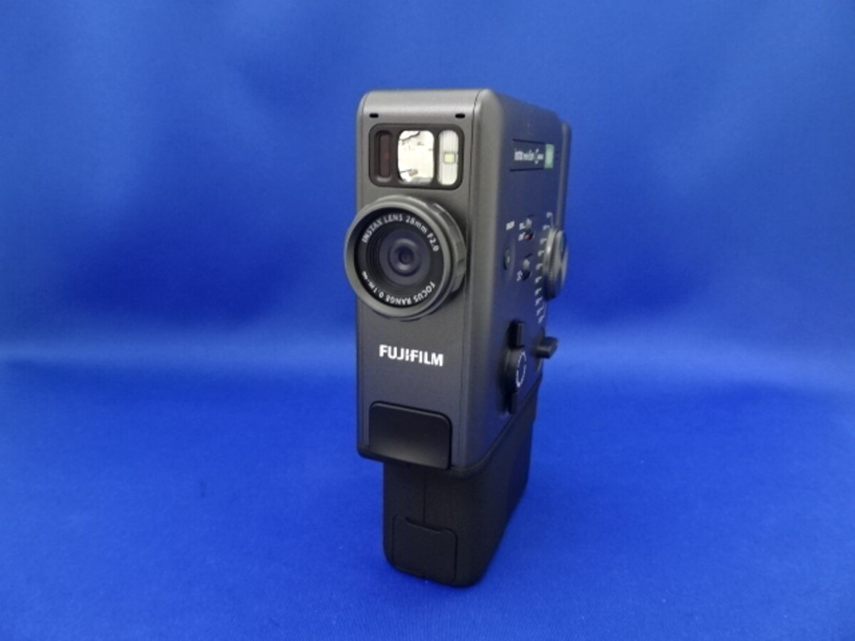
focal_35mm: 24
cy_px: 320
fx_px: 593
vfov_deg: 56.8
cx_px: 428
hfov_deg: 71.6
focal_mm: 4.1
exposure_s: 1/30
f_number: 3.5
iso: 500
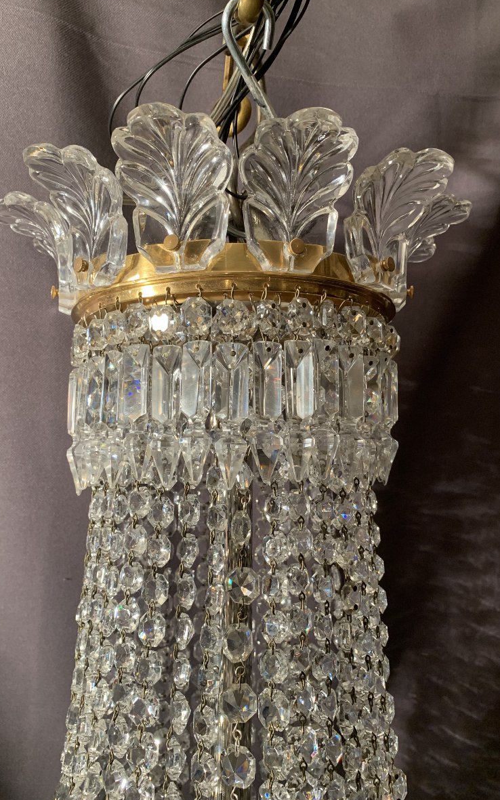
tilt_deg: +4.1
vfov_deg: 66.5
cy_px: 396
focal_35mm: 28
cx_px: 229
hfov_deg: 44.5
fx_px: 611
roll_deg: -0.8
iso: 100
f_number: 1.8
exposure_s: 1/50
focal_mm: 4.25
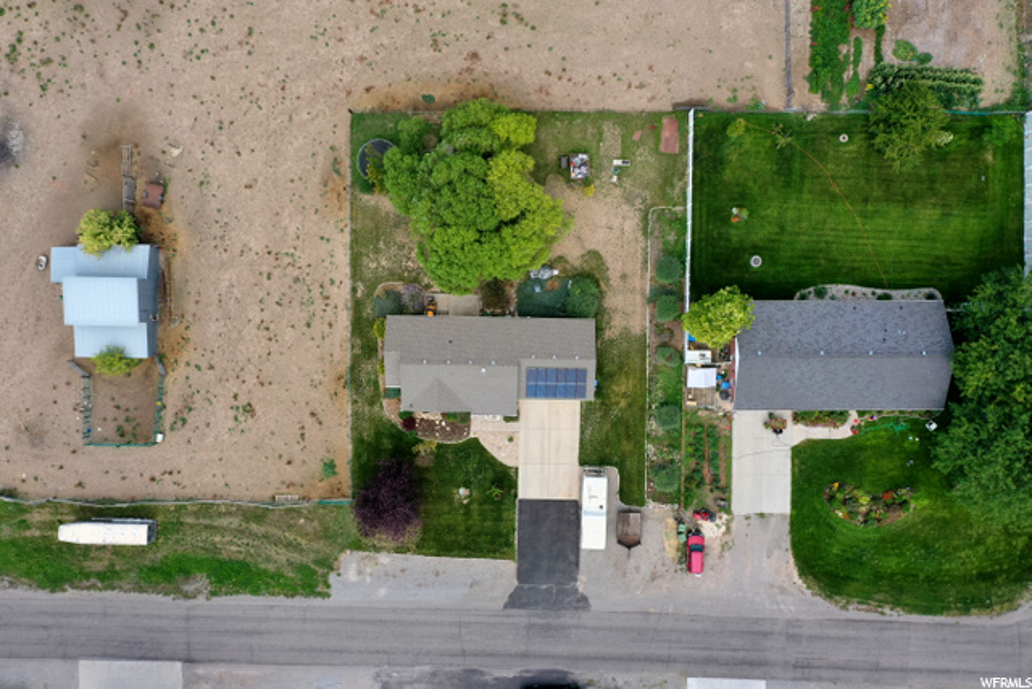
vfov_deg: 46.4
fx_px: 803
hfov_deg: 65.5
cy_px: 344
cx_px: 516
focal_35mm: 28
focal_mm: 10.26
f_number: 5.6
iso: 100
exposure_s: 1/320
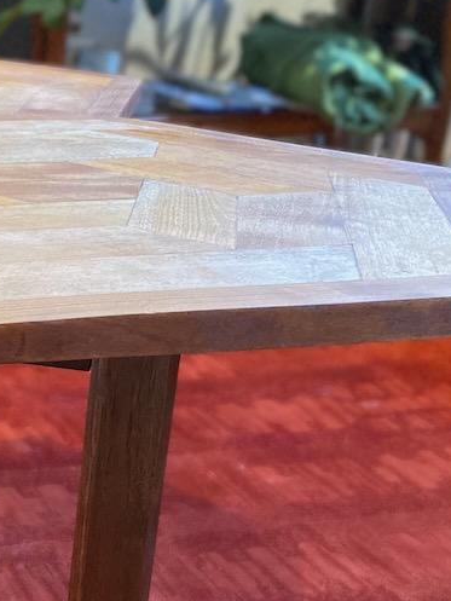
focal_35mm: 67
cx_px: -209
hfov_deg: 19.4
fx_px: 1163
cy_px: 409
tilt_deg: -23.0
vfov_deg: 28.7
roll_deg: +0.5
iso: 500
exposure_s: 1/40
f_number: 1.8
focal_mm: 4.25
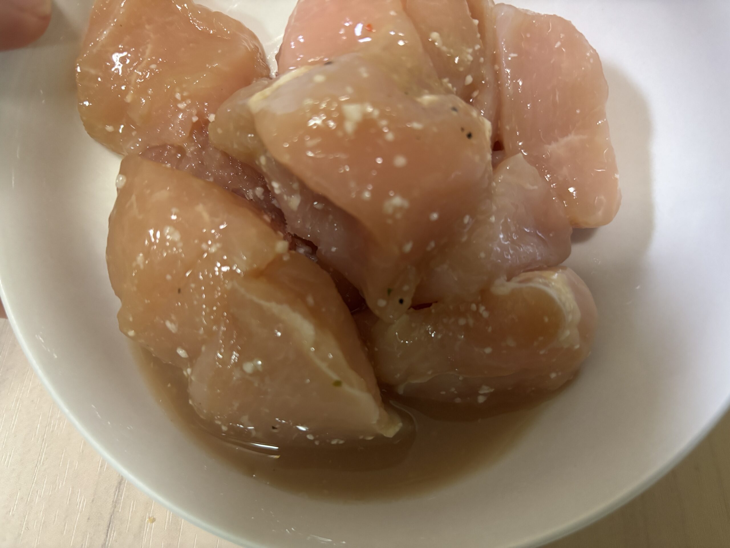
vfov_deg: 53.1
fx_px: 548
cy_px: 274
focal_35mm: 26
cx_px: 365
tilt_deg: -61.2
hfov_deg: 67.3
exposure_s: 1/60
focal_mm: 5.96
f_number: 1.6
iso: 500
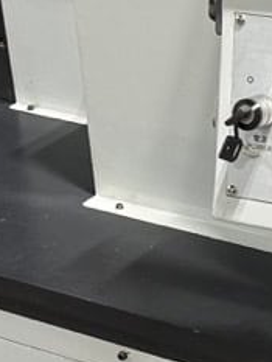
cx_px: 289
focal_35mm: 132
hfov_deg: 11.1
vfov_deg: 14.9
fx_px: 1382
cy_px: 245
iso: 160
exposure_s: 1/60
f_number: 1.8
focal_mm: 6.8
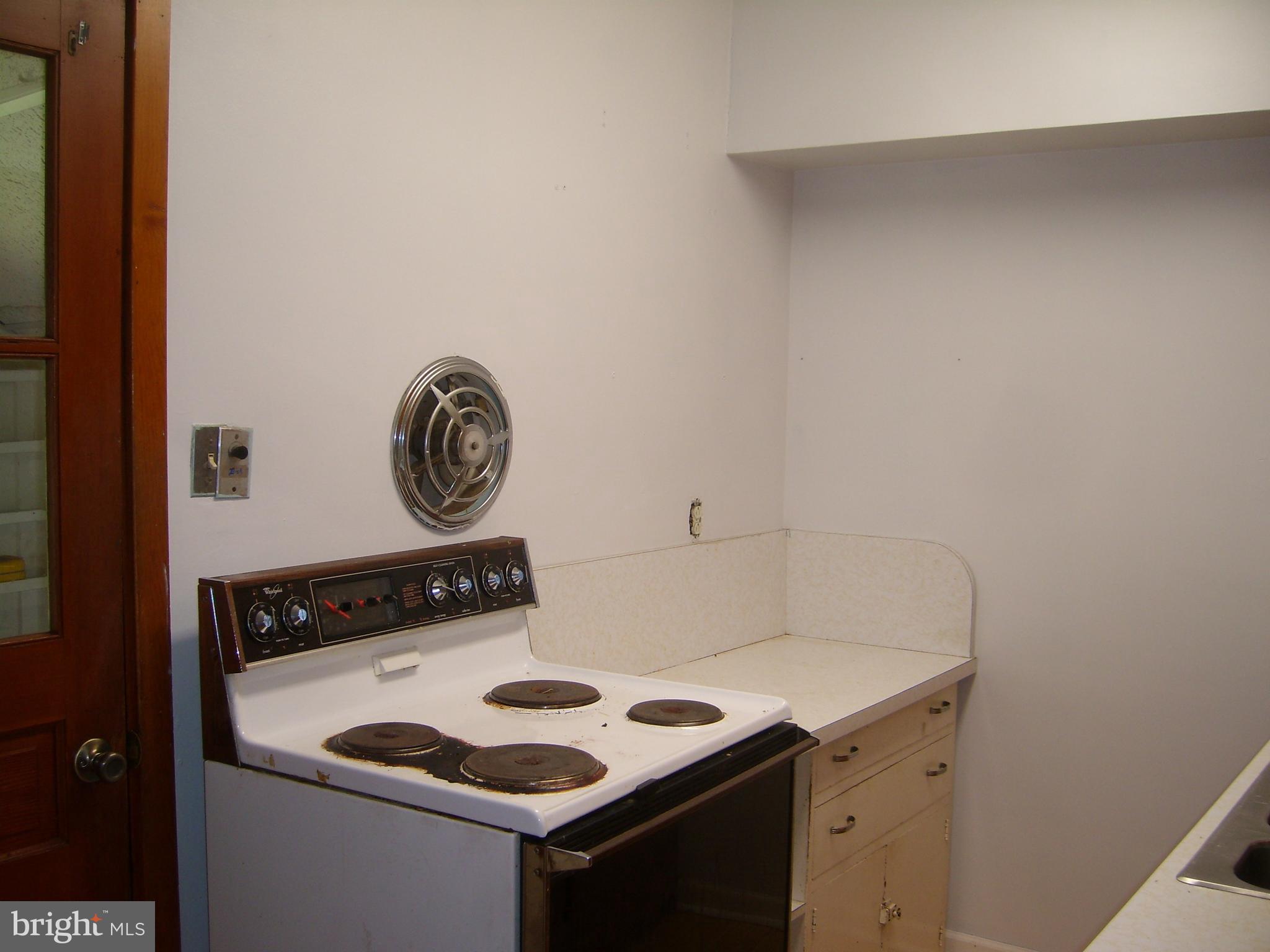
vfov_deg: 40.7
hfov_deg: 52.6
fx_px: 1284
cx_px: 635
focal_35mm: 35
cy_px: 476
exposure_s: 1/30
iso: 50
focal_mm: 5.8
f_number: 2.8
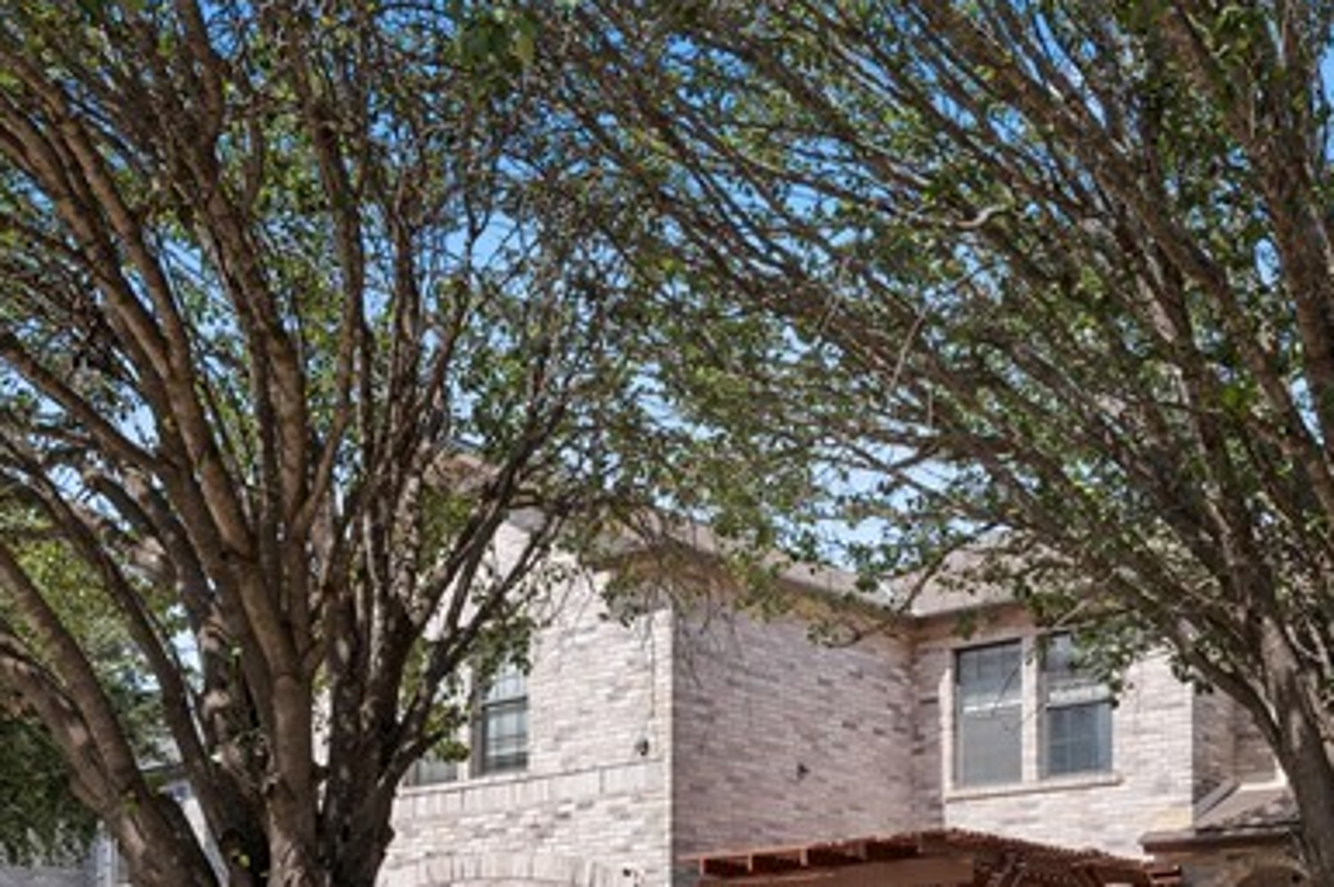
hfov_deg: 40.8
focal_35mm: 48
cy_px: 946
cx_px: 856
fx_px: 1777
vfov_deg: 26.1
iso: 100
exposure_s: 1/160
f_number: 9
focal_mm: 17
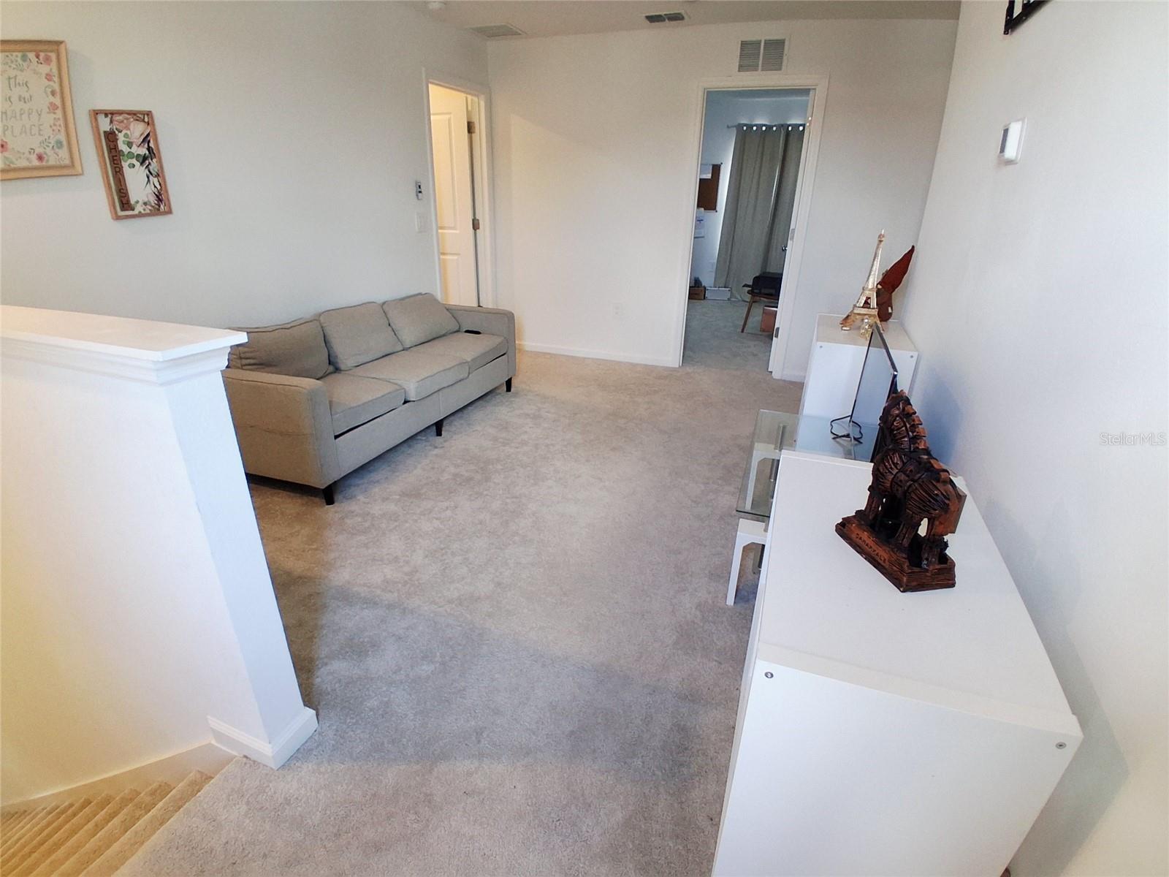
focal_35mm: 17
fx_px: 574
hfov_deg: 91.0
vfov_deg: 74.7
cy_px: 438
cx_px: 584
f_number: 2.2
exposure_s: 1/40
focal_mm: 1.4
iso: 160
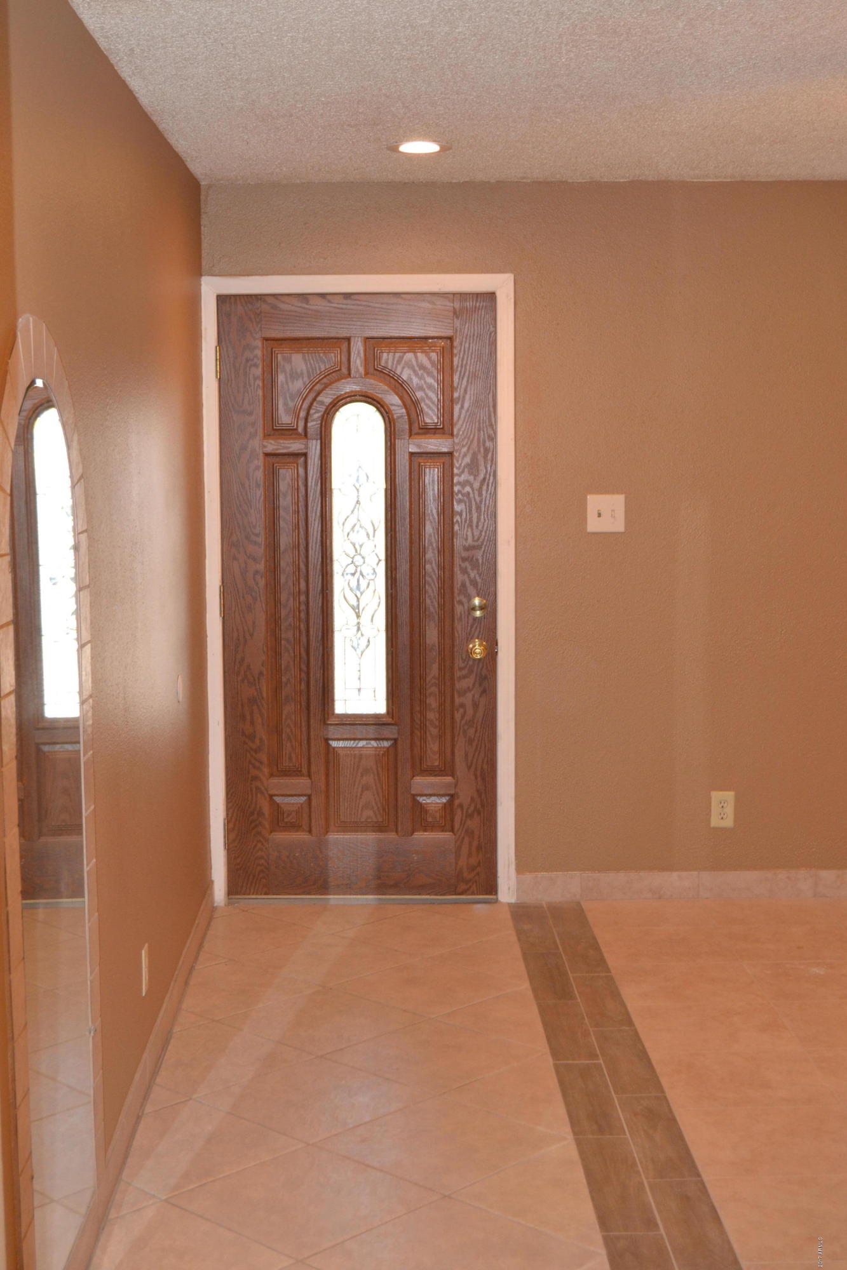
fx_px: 1694
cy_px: 635
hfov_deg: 28.1
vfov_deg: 41.1
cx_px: 424
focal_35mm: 48
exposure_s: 1/60
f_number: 4.5
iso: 1250
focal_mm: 32
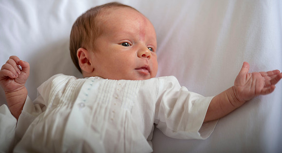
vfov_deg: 6.2
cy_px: 73
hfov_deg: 11.4
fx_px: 1410
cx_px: 141
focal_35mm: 190
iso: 80
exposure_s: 1/250
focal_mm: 180
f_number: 2.8
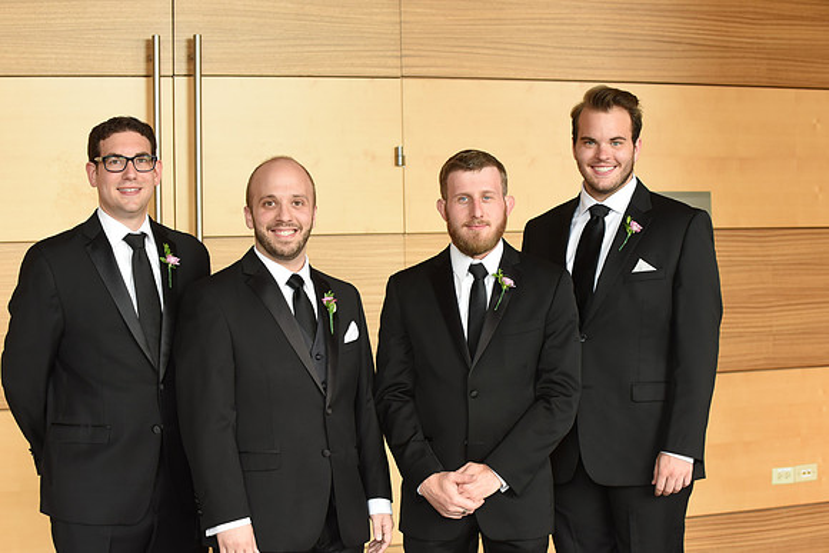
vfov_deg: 19.5
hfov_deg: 28.8
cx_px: 414
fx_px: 1612
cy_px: 276
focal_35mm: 70
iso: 1250
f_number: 6.3
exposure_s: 1/125
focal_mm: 70
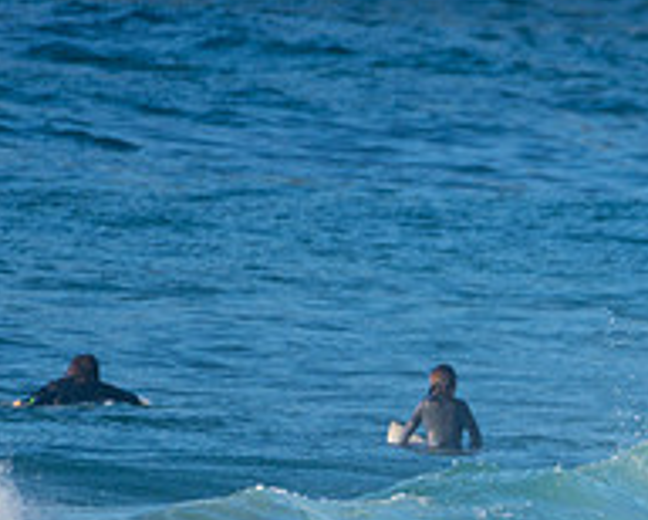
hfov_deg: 0.9
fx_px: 40834
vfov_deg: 0.7
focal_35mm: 2127
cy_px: 599
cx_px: 803
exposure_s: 1/800
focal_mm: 500
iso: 200
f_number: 5.6
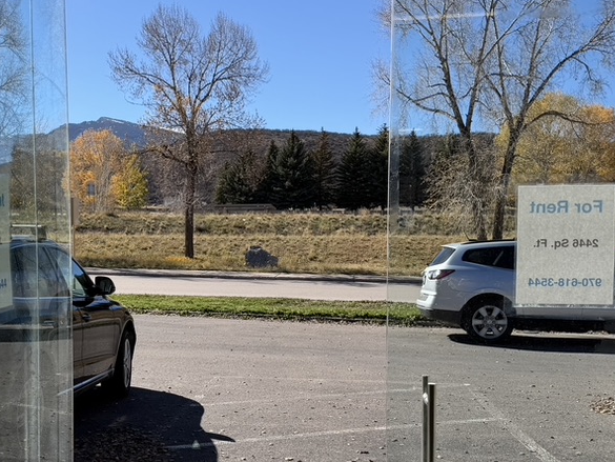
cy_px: 278
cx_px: 209
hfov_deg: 44.2
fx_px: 746
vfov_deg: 34.2
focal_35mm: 42
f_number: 1.78
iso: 80
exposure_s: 1/3953
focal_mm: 6.76
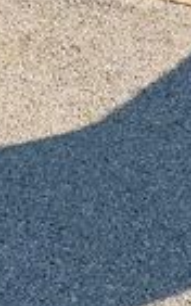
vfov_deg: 15.2
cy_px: -307
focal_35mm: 111
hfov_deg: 11.2
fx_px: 925
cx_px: 315
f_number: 8
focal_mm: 15
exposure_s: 1/500
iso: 800
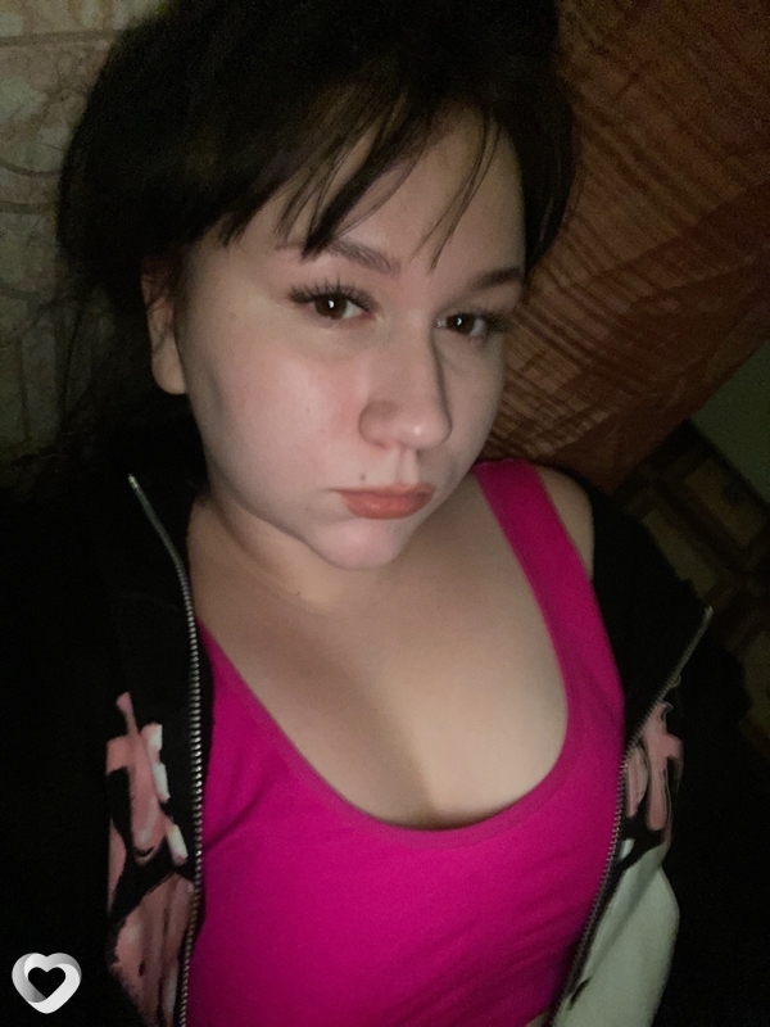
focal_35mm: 23
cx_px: 385
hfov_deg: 58.9
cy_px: 514
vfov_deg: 73.9
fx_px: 682
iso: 400
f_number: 2.2
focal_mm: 2.71
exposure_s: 1/16
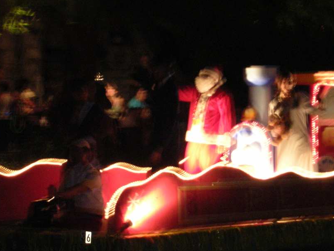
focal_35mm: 152
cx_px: 175
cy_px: 124
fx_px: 1466
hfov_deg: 13.0
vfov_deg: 9.8
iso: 200
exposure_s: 1/3.8
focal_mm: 17.4
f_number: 4.9
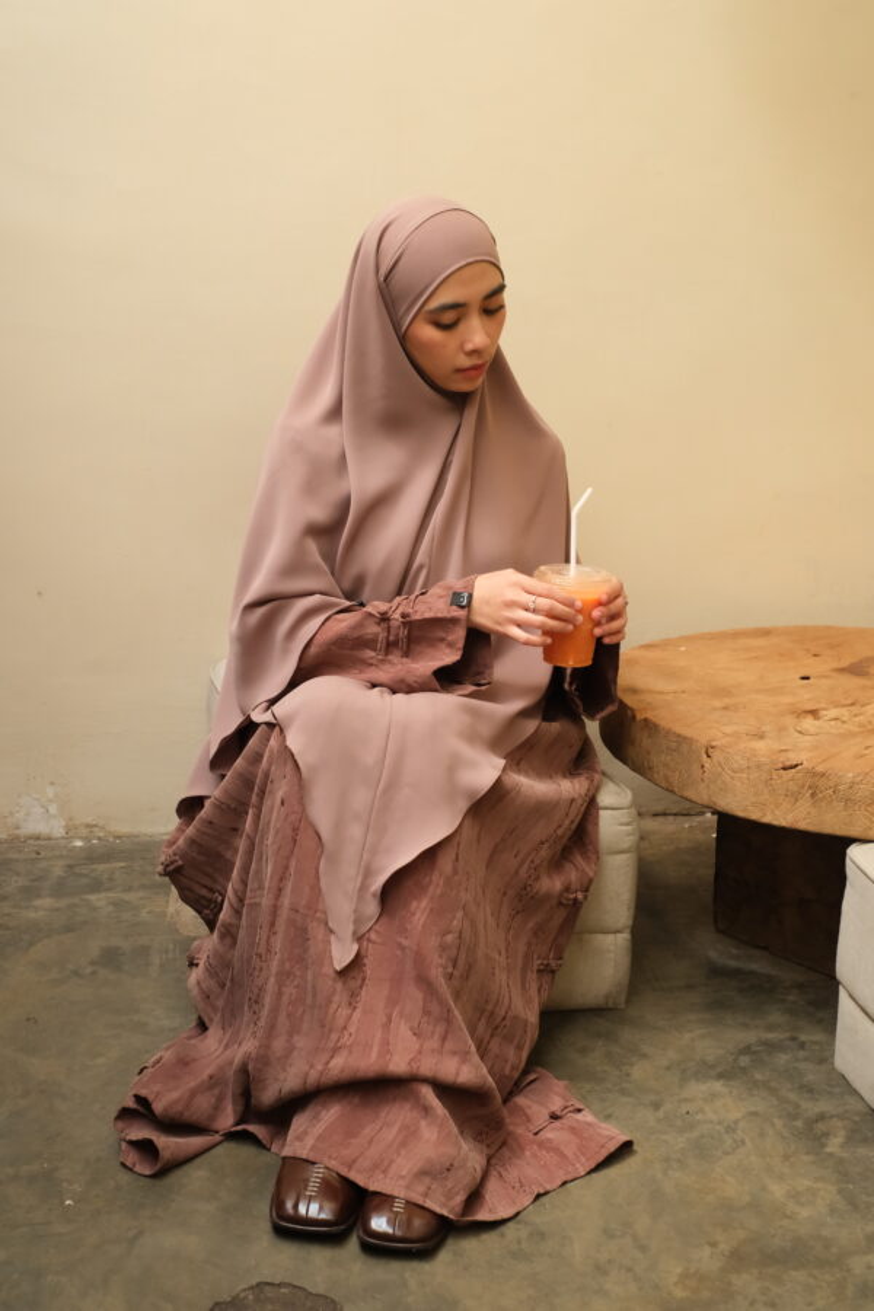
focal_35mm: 53
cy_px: 656
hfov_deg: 25.5
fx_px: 1930
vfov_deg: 37.5
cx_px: 437
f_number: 4.5
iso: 1600
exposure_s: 1/250
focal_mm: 35
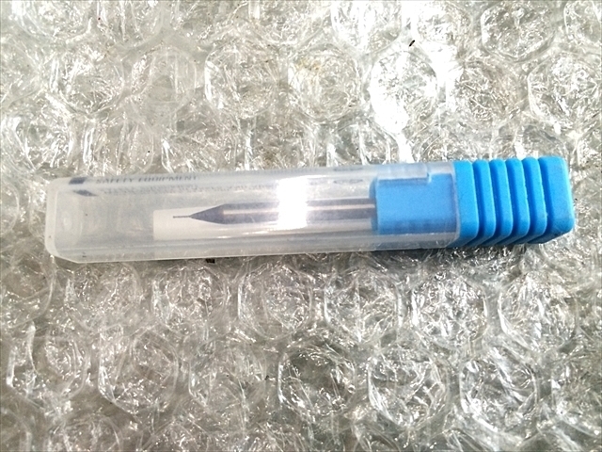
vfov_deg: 48.2
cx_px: 301
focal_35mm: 29
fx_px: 504
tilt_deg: -79.9
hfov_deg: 61.7
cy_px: 226
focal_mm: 4.15
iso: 200
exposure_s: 1/30
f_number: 2.2
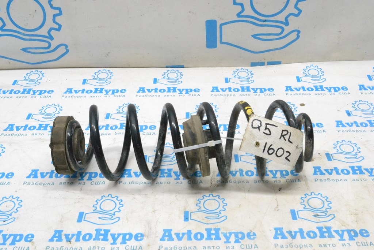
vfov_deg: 31.9
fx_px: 436
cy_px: 125
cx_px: 187
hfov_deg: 46.4
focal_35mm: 42
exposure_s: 1/100
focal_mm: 28
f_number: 13
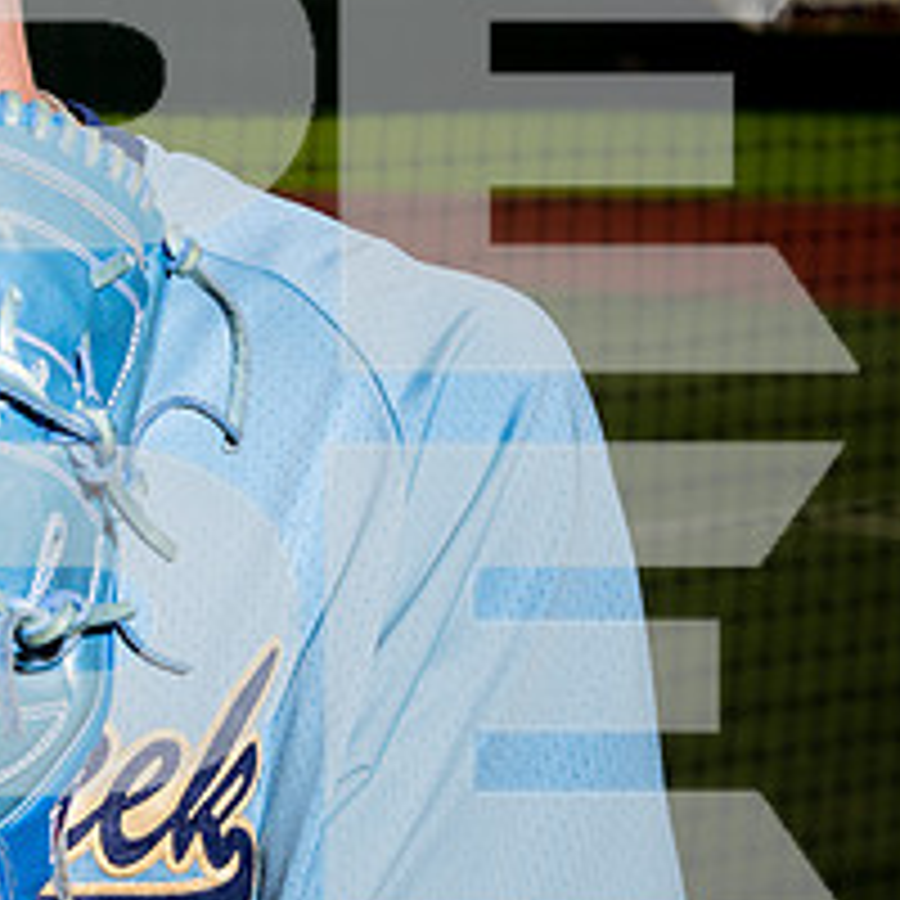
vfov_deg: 11.4
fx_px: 4501
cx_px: -288
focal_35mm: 153
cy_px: 137
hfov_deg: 11.1
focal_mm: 62
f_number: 8
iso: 320
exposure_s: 1/250
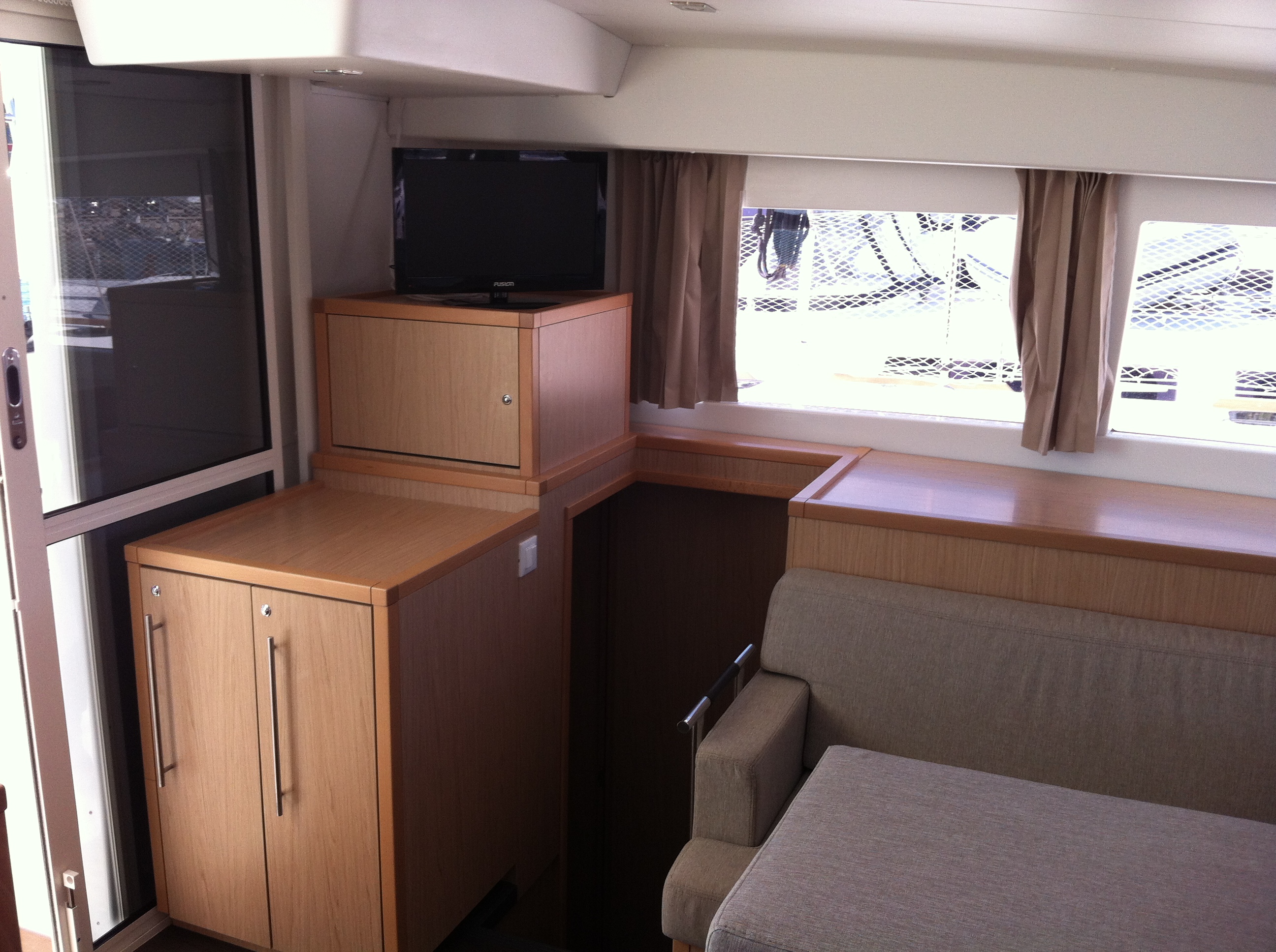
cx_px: 638
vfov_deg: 40.6
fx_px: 1288
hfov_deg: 52.7
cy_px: 476
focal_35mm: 35
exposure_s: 1/161
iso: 80
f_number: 2.8
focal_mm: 3.85
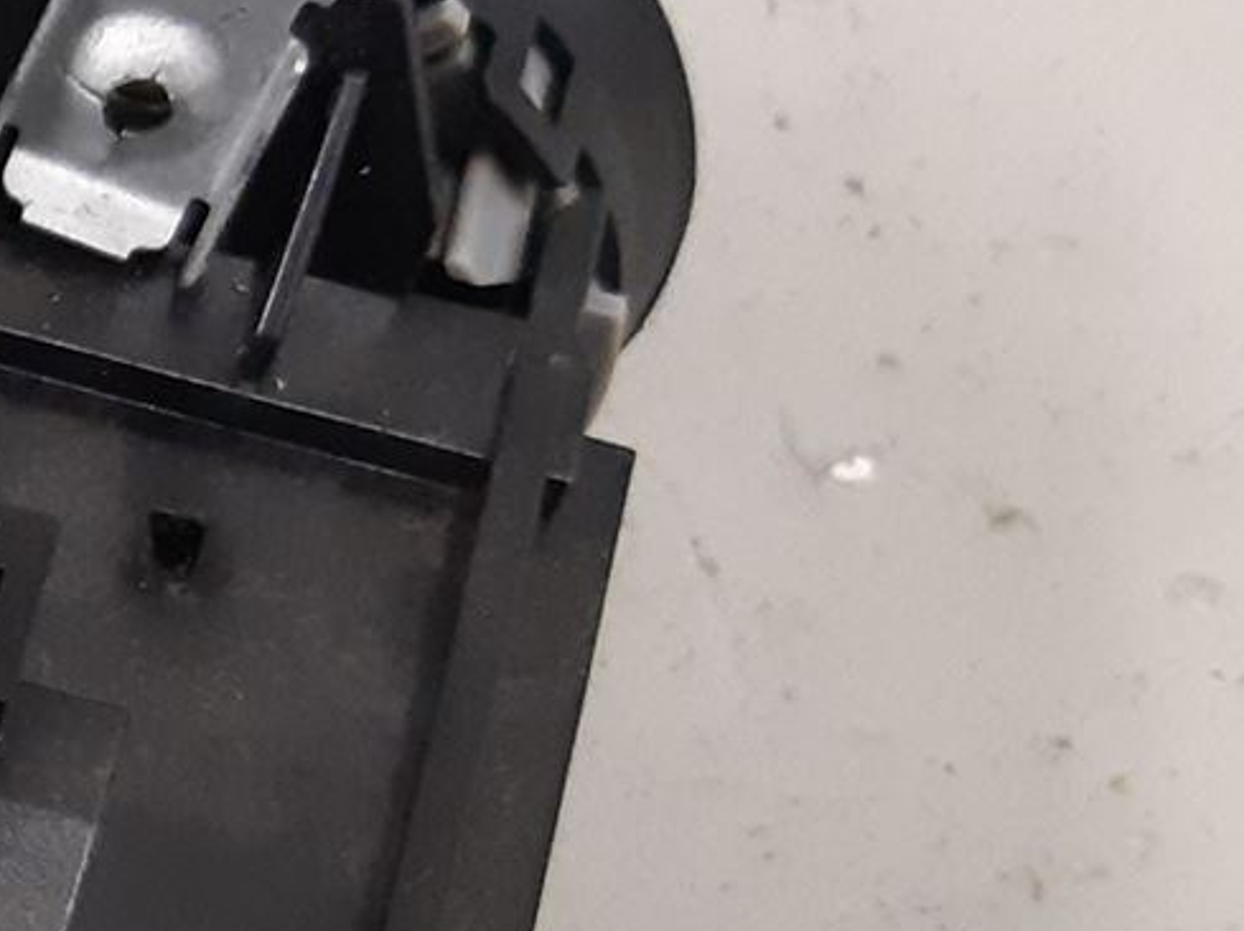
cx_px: -1175
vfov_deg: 13.4
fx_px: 3914
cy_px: 964
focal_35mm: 109
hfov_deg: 15.0
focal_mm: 3.93
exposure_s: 1/50
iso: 320
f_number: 1.7
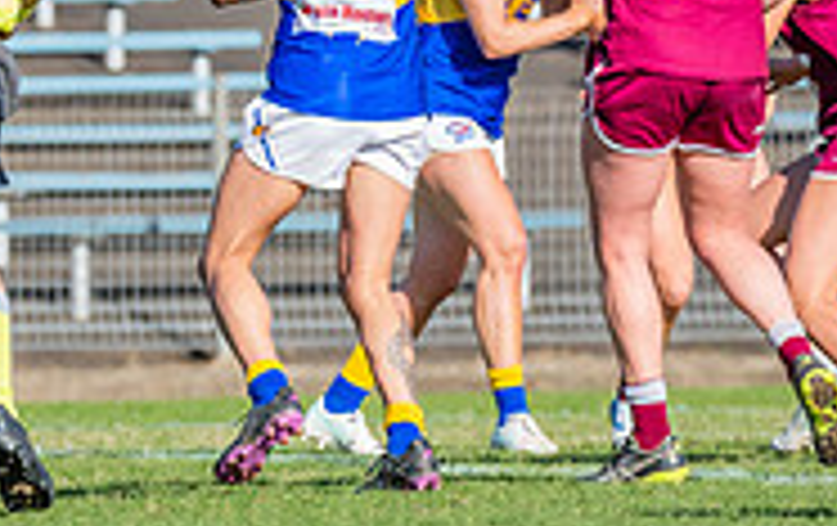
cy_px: -64
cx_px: -540
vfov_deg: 0.9
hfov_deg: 1.4
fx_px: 33182
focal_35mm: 1452
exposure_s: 1/1600
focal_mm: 400
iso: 800
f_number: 9
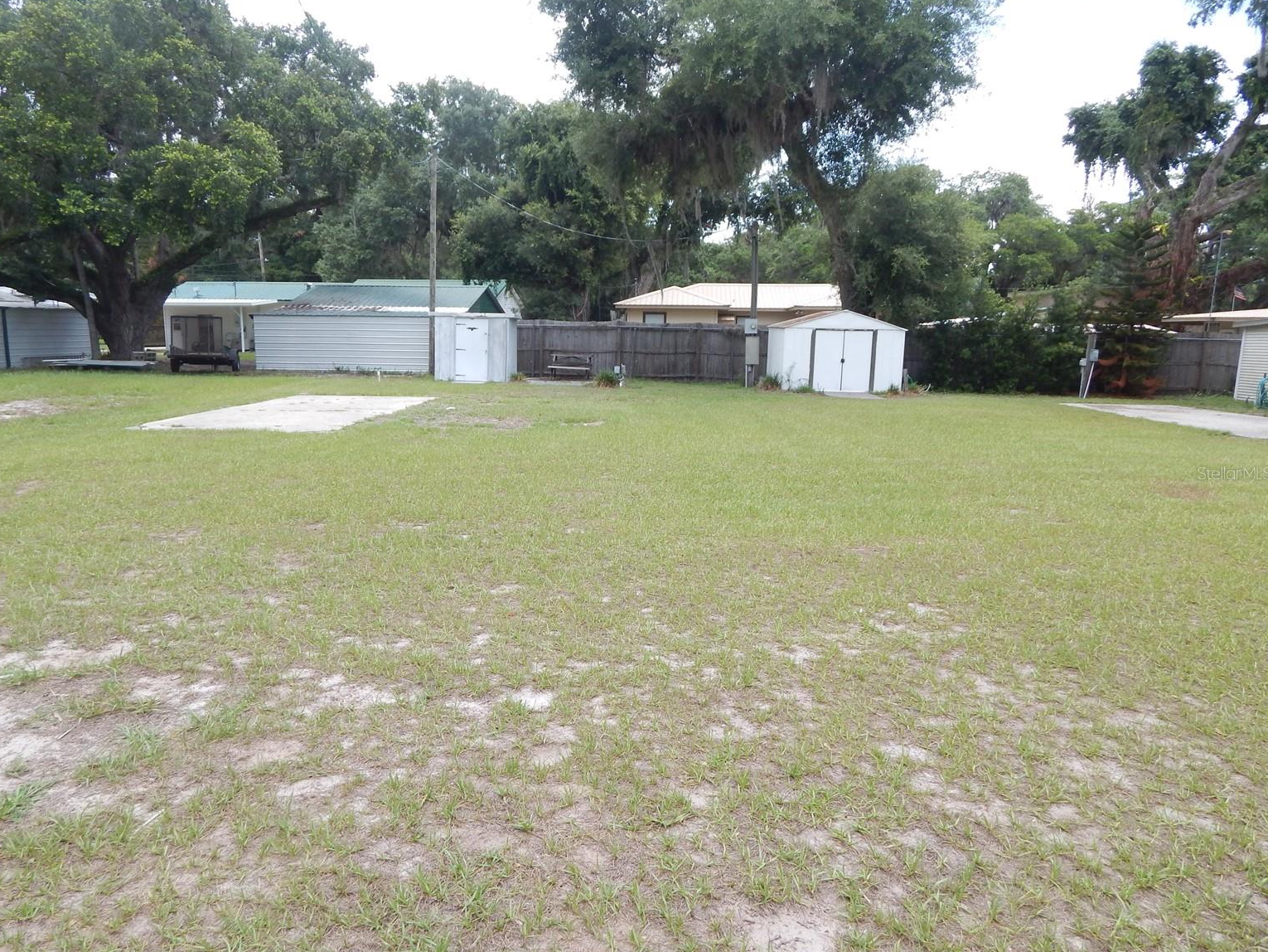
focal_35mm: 23
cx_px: 612
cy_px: 473
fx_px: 843
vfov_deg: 58.9
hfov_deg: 73.9
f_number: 3
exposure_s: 1/500
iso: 125
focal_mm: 4
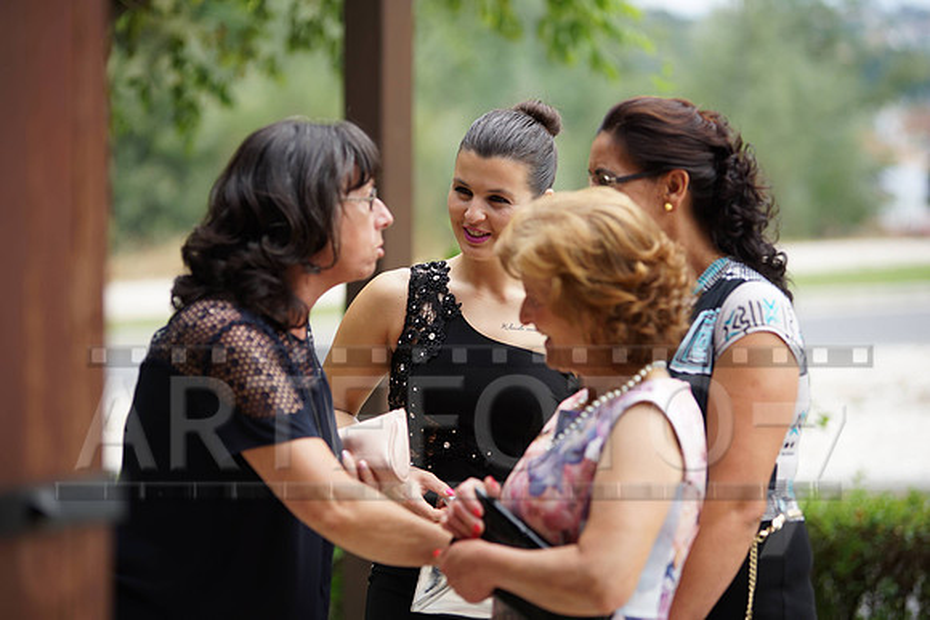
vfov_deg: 10.2
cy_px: 310
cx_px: 465
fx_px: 3488
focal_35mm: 135
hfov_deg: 15.2
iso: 100
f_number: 2.8
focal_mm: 135
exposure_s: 1/400
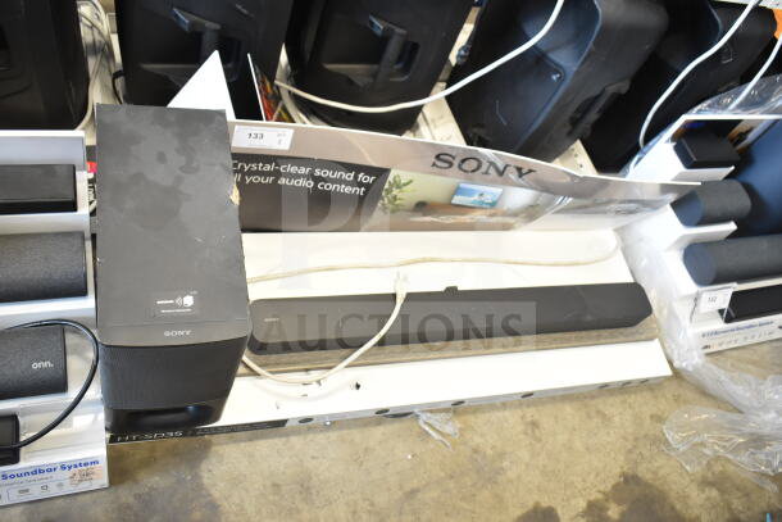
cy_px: 261
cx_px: 391
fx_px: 684
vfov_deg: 41.7
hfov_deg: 59.5
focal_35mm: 32
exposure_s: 1/50
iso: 1600
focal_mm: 21
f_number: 3.8
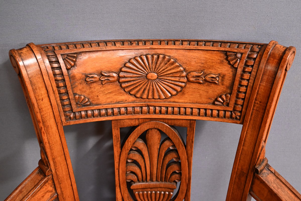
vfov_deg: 27.0
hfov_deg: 39.6
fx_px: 418
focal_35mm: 50
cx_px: 150
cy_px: 100
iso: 2500
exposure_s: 1/80
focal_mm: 50
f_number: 9
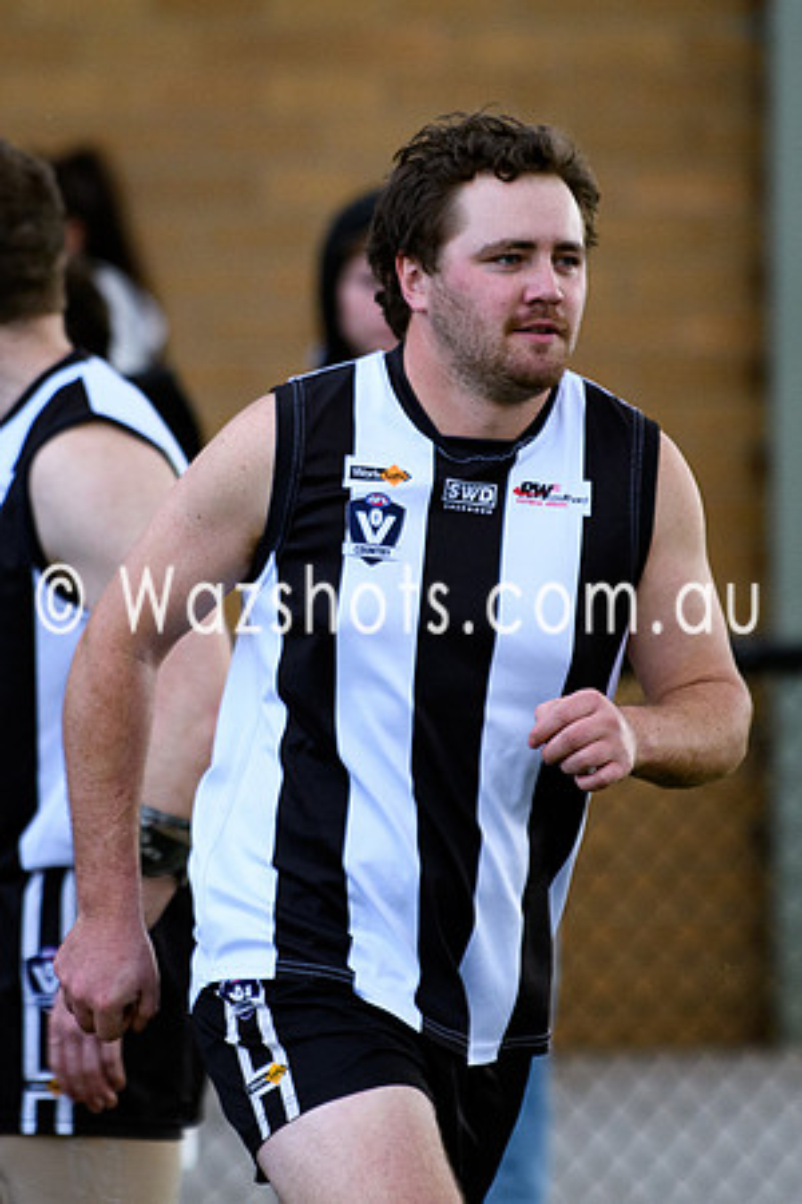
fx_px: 19763
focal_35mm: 591
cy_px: 495
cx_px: 408
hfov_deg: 2.3
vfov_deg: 3.5
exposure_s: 1/2500
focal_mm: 200
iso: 800
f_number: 2.8
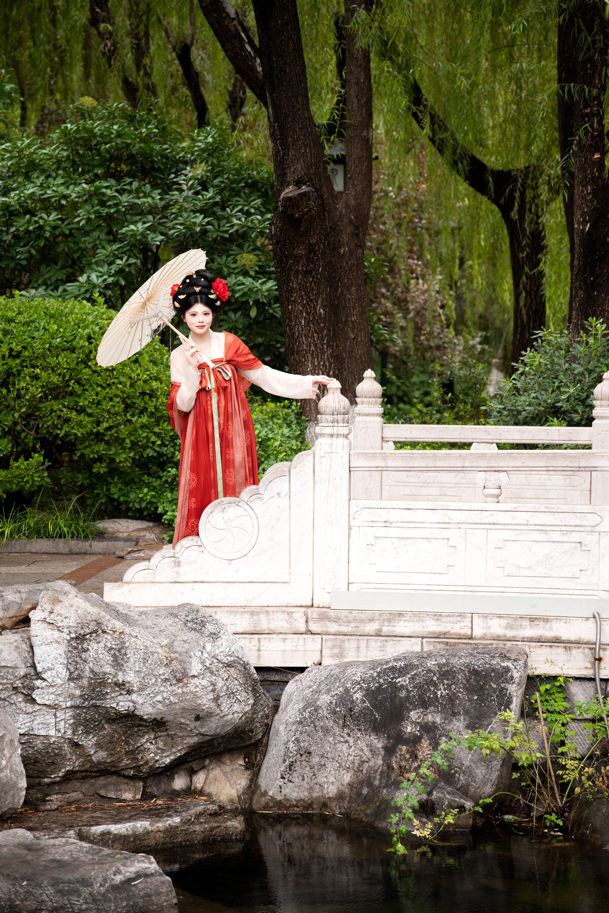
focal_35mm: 93
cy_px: 456
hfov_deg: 14.7
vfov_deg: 21.9
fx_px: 2358
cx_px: 304
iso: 640
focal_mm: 93
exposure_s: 1/125
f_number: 4
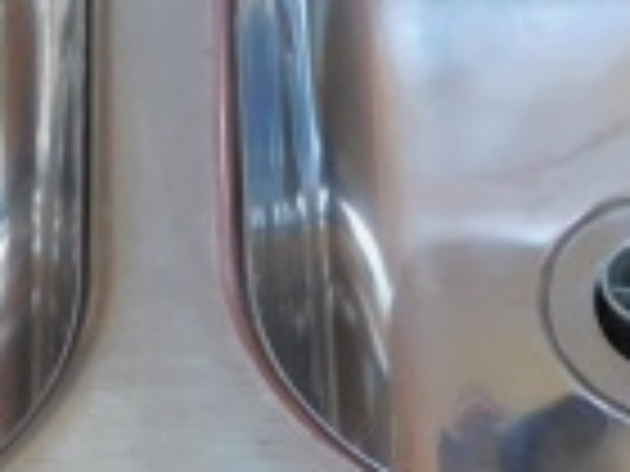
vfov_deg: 11.0
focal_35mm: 131
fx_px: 2384
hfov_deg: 15.0
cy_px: -144
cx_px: 130
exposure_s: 1/60
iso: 125
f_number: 3
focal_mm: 4
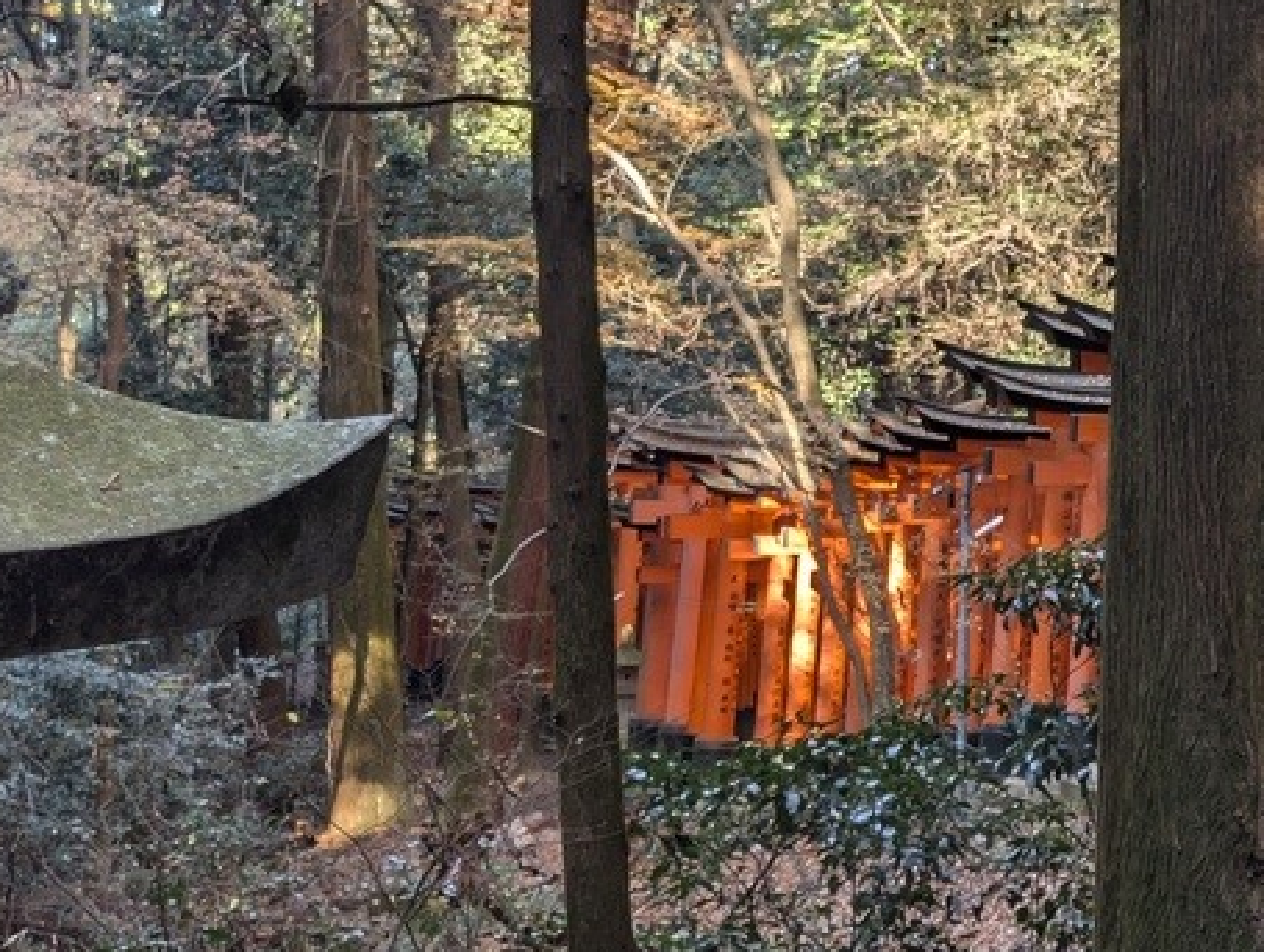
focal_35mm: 84
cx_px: 1583
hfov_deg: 21.3
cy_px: 280
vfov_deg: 17.6
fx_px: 3073
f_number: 1.68
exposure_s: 1/60.9
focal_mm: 6.9
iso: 21
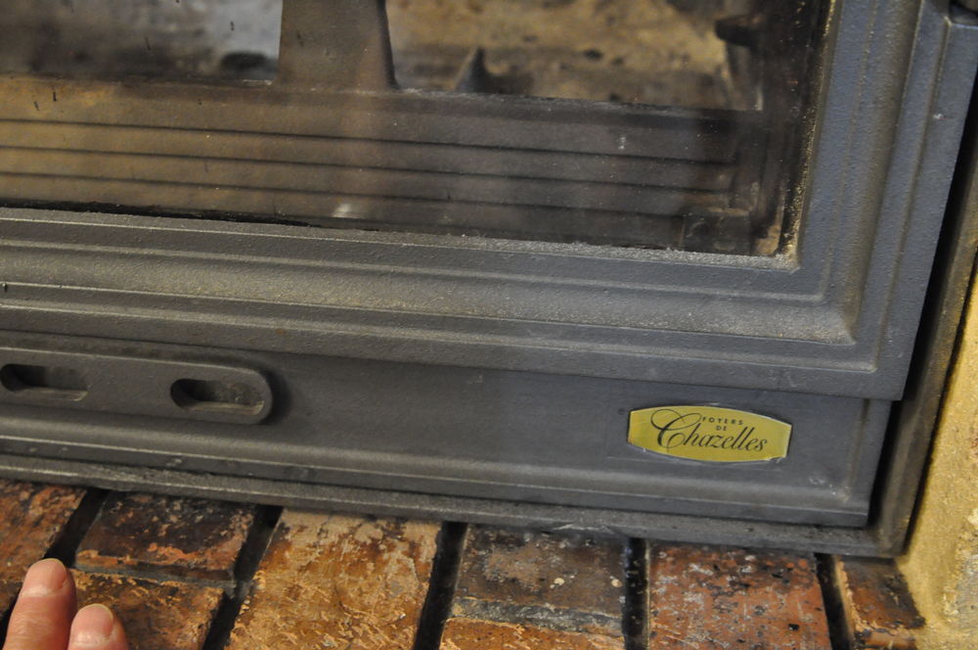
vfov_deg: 31.8
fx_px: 1140
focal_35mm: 42
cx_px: 489
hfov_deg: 46.5
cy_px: 325
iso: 3200
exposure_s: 1/13
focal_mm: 28
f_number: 6.3
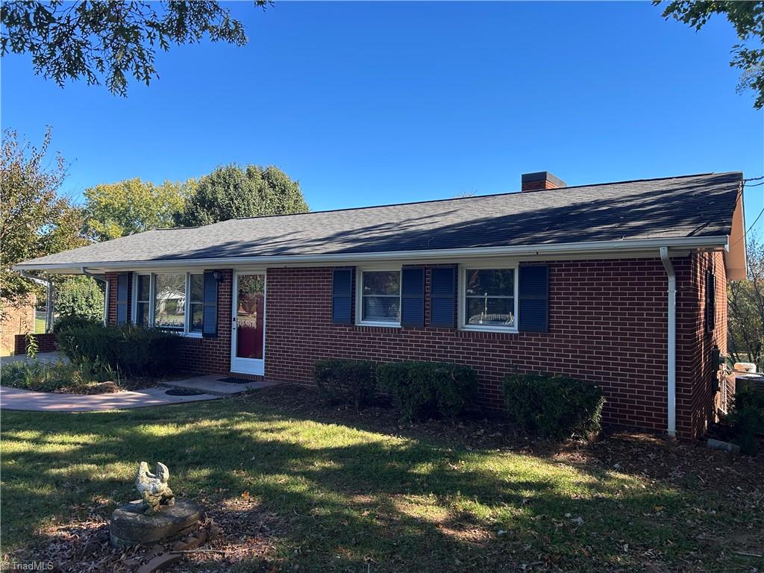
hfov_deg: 67.3
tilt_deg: +2.1
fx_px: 574
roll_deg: -0.8
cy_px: 286
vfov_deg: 53.1
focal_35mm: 26
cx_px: 382
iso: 50
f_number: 1.5
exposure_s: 1/1431
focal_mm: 5.7
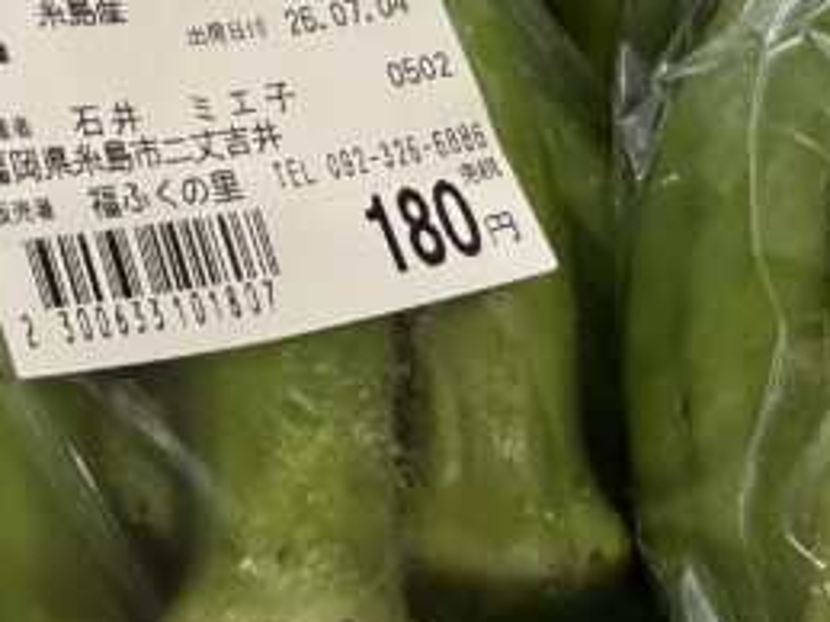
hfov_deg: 21.7
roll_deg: -4.2
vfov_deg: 15.7
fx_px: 2133
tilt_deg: -31.7
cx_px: 128
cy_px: -205
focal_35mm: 89
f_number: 2.2
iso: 250
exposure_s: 1/120
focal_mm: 2.22
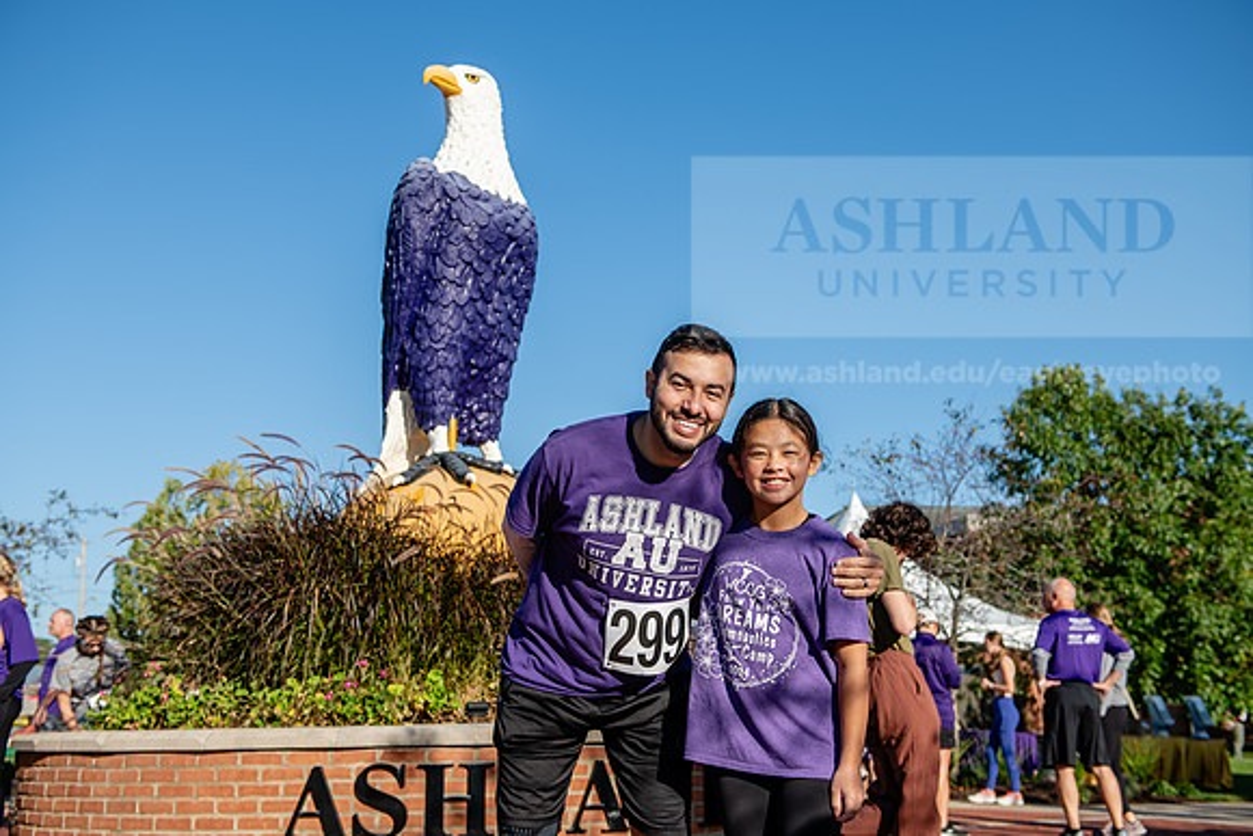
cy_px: 418
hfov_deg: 43.6
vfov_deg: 29.9
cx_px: 626
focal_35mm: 45
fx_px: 1567
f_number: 4.5
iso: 64
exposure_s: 1/400
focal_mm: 45
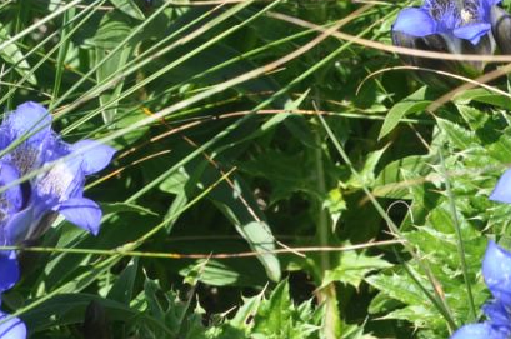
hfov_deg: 8.3
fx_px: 3513
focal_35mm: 248
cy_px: -41
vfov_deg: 5.5
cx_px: 137
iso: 200
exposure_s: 1/200
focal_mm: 52
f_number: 8
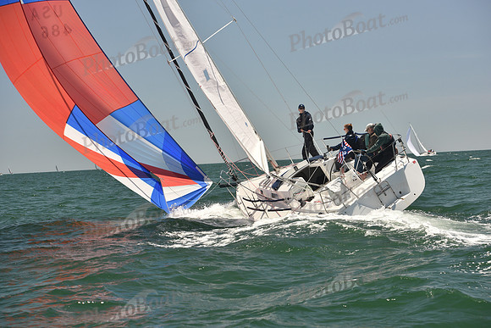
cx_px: 246
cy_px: 164
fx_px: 1091
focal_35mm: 80
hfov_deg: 25.4
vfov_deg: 17.1
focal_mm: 80
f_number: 5
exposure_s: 1/800
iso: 250
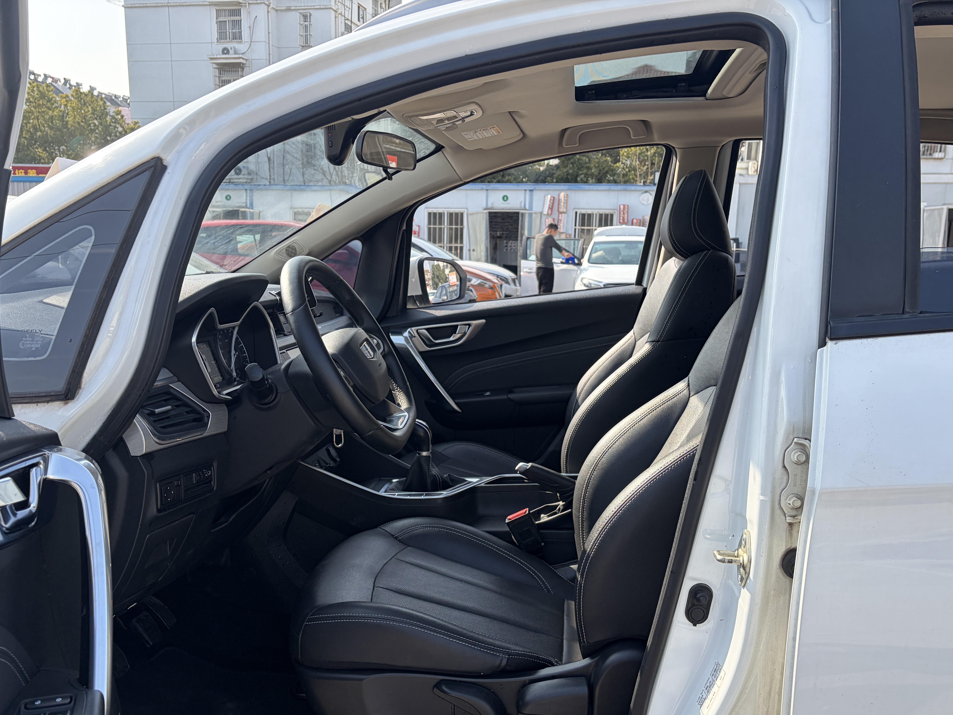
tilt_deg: -11.9
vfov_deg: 43.9
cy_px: 439
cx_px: 463
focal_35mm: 32
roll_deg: -0.3
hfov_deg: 56.8
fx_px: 881
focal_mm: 5.96
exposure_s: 1/945
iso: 50
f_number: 1.6
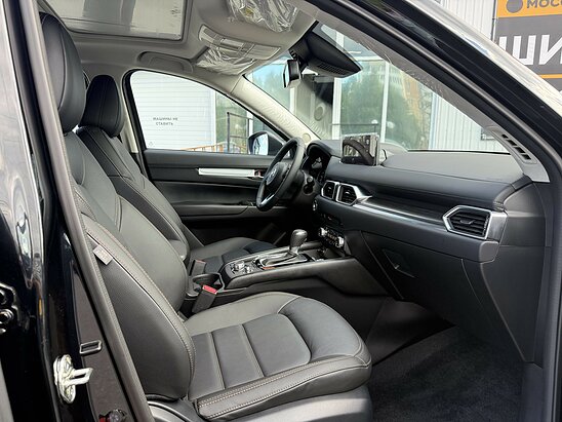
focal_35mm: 24
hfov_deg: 71.6
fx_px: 390
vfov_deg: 56.8
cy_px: 211
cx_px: 281
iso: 160
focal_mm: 6.76
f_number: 1.78
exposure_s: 1/234
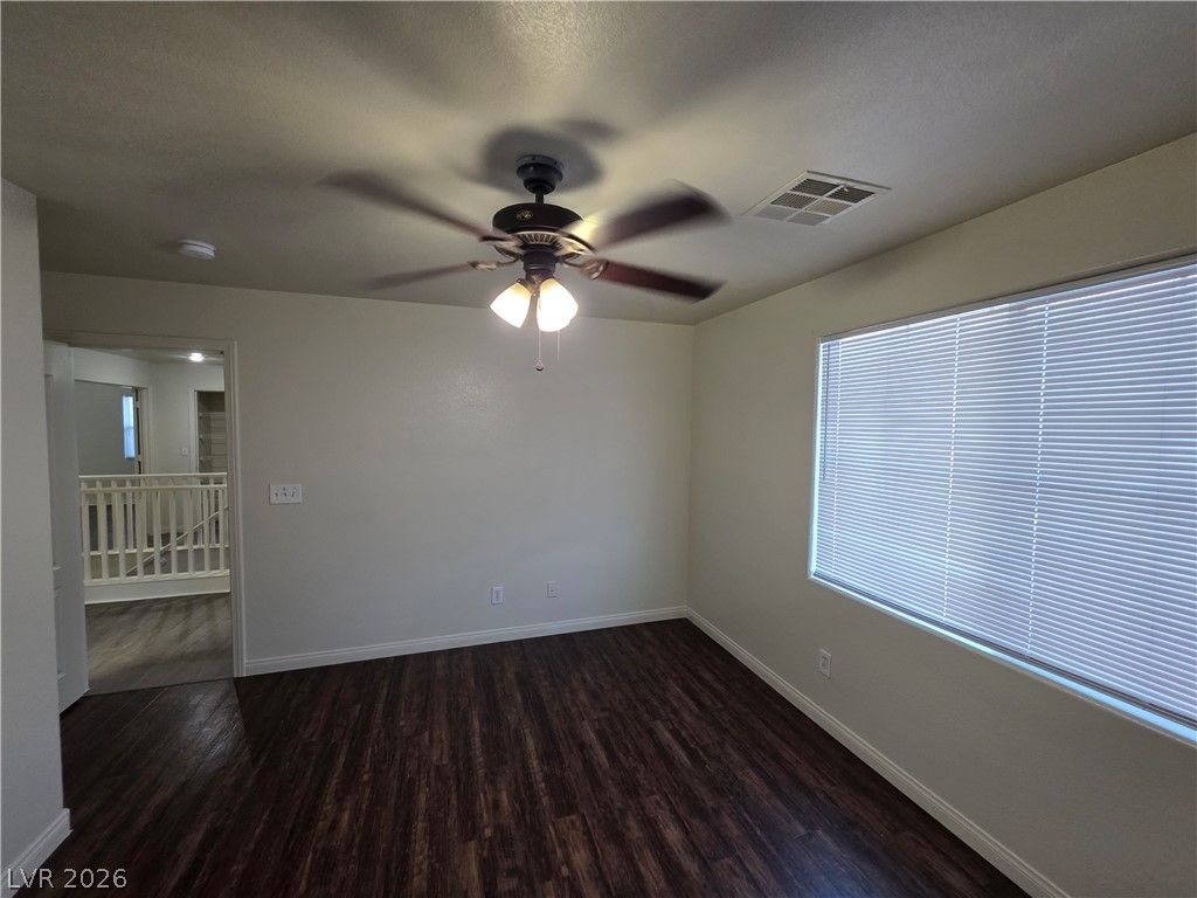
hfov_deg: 106.2
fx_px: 450
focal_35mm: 13
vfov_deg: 89.9
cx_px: 598
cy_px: 449
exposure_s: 1/120
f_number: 1.9
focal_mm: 2.2
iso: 250
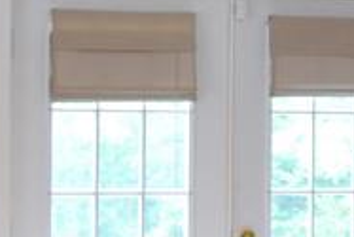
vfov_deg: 6.6
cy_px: 123
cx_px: 545
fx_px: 2057
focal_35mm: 209
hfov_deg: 9.5
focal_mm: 24
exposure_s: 1/15
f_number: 4
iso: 640
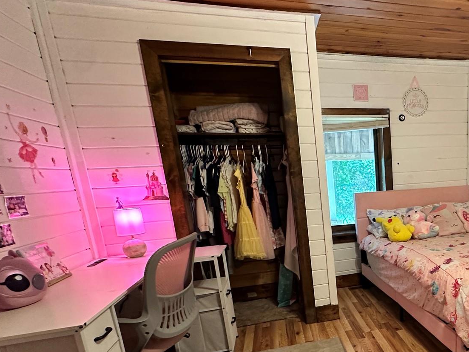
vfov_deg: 51.4
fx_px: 352
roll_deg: +2.2
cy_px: 251
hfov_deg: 60.0
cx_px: 396
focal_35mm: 26
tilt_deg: -12.9
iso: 400
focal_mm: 2.22
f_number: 2.2
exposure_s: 1/60
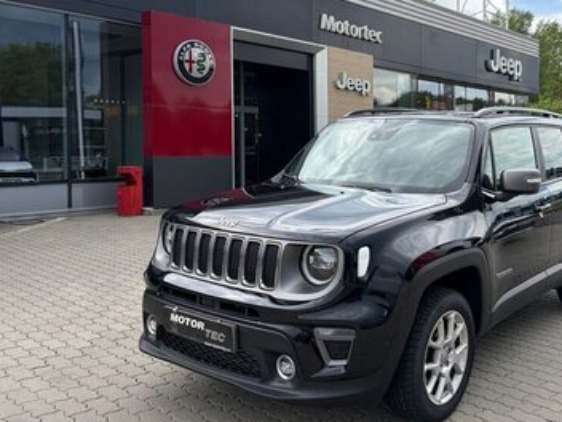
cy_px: 161
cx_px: 388
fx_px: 584
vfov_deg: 39.4
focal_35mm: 36
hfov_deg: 50.2
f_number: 1.6
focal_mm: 5.96
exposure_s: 1/1484
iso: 64
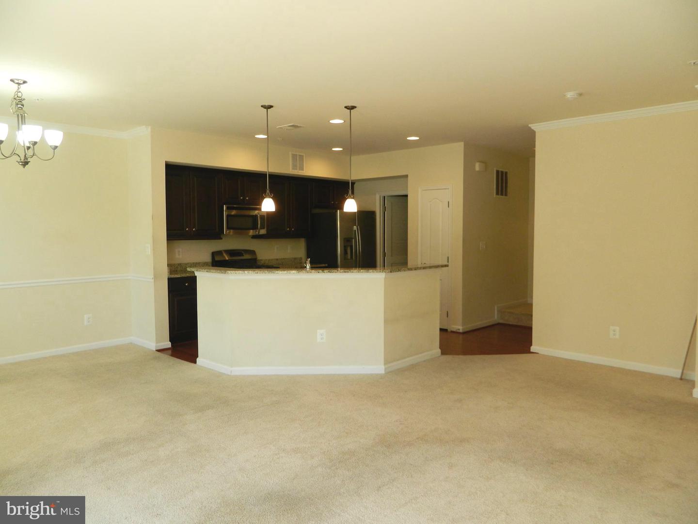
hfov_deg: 69.4
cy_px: 262
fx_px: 504
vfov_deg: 54.9
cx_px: 349
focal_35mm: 25
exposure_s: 1/50
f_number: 3.1
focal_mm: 4.5
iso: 80
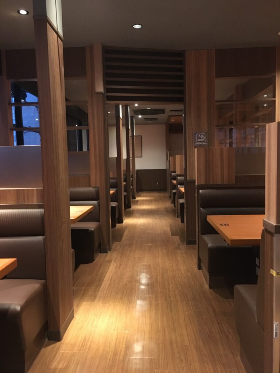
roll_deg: +1.4
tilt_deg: -4.9
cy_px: 186
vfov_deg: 61.7
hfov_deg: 48.2
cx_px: 140
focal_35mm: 29
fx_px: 313
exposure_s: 1/15
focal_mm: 4.15
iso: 250
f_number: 2.2
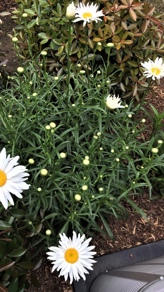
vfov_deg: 61.0
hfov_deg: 36.4
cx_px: 57
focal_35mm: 32
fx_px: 247
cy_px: 147
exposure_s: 1/289
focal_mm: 4.15
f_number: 2.2
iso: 32
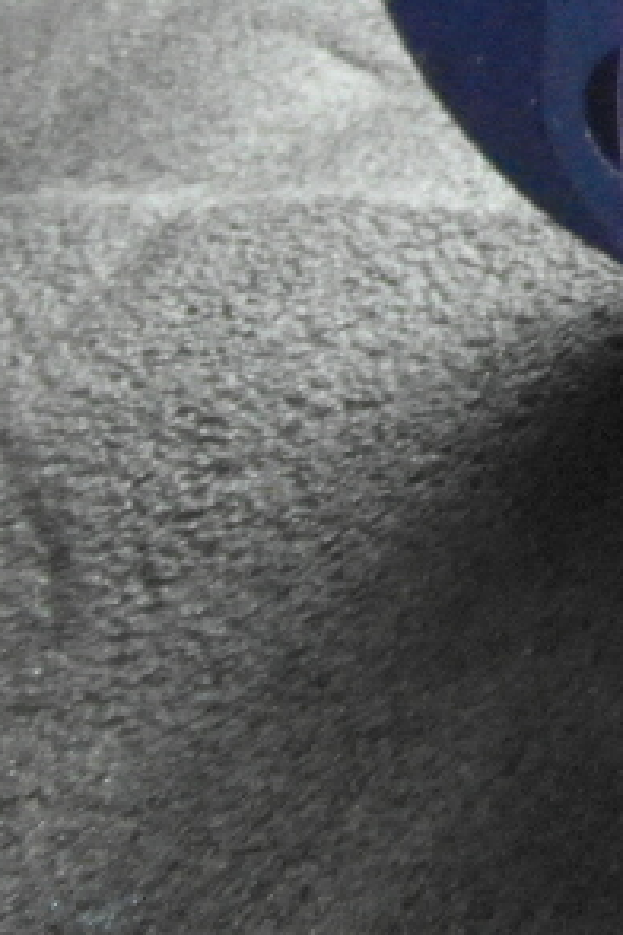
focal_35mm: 87
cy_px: 19
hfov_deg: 13.0
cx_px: 1364
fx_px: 2258
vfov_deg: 22.6
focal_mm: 4
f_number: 3.2
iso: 640
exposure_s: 1/30
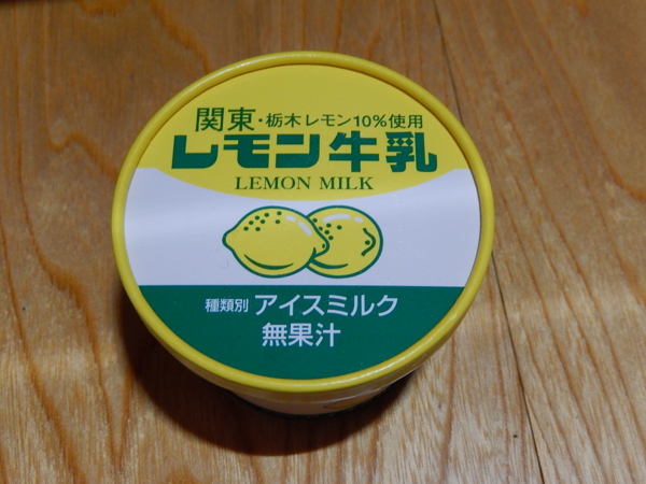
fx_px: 952
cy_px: 242
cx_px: 323
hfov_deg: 37.5
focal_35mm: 51
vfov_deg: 28.6
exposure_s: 1/10
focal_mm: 9.2
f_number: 4.5
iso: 400
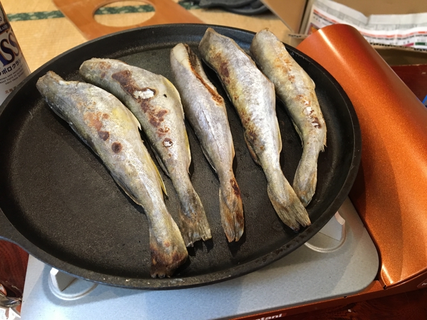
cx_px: 214
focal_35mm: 29
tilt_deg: -47.8
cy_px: 160
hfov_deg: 61.7
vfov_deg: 48.2
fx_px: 358
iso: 200
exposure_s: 1/24
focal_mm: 4.15
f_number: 2.2
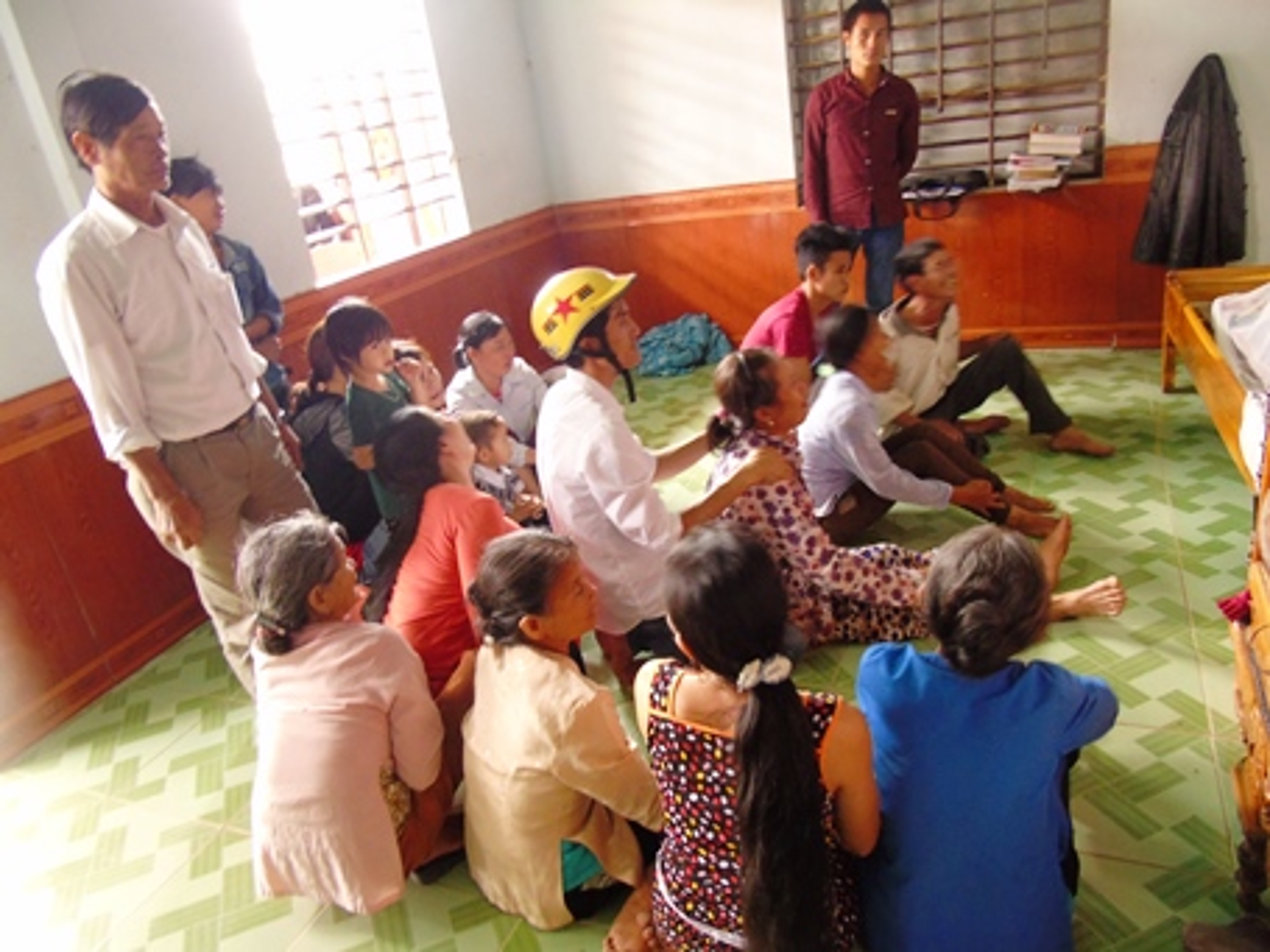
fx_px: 917
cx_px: 635
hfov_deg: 69.4
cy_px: 476
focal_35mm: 25
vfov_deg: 54.9
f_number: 3.4
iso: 400
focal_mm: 4.4
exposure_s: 1/13
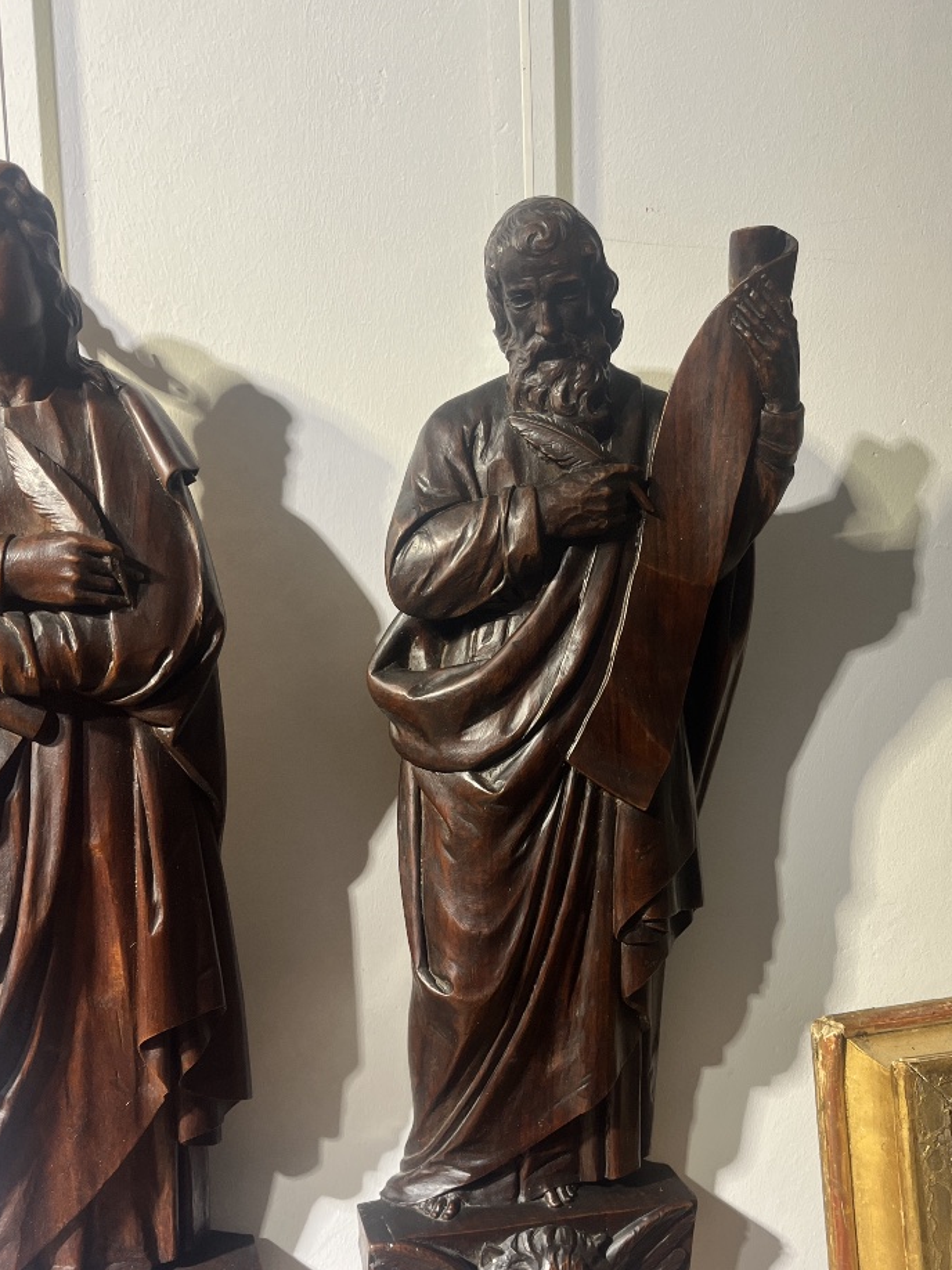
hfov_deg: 41.7
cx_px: 529
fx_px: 1247
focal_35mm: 34
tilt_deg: -6.4
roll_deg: +3.4
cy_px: 794
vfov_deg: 53.4
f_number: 1.6
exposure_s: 1/100
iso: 80
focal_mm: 5.1
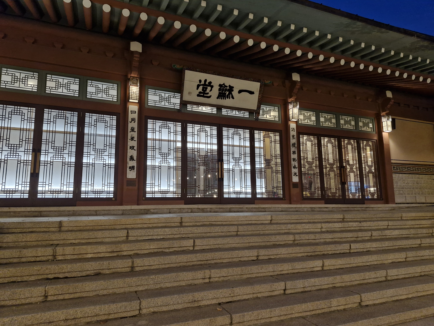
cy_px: 163
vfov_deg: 58.9
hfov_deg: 73.9
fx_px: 288
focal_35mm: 23
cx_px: 217
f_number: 1.8
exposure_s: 1/120
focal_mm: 5.54
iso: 400
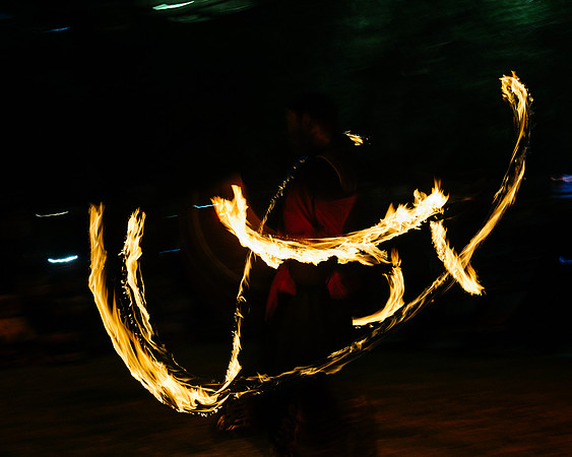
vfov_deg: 23.9
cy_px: 220
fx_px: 1081
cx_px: 320
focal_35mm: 64
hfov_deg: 29.6
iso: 200
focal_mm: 48
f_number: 8
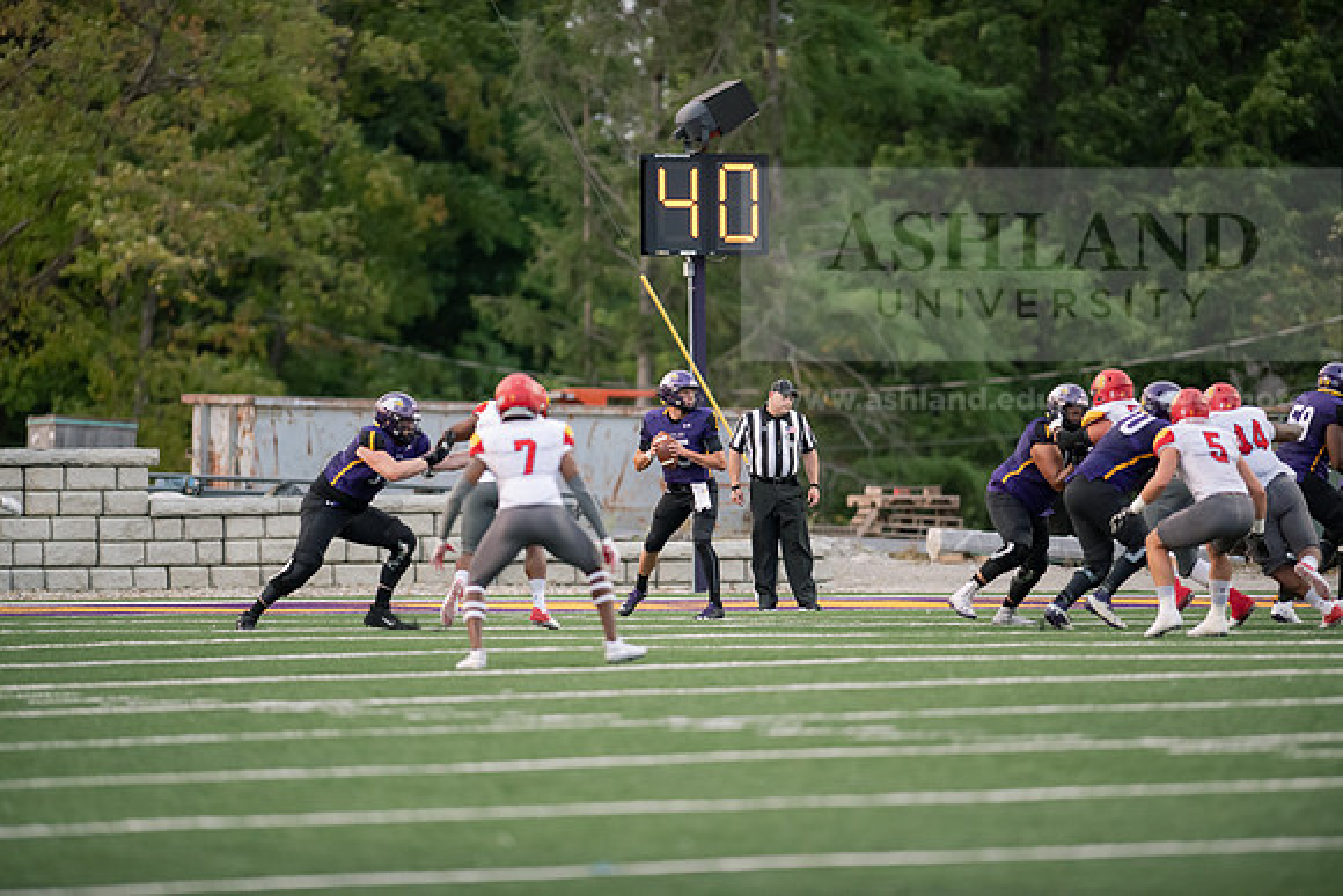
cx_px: 672
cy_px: 448
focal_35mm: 300
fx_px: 11194
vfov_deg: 4.6
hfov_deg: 6.9
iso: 2000
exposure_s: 1/800
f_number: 2.8
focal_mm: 300
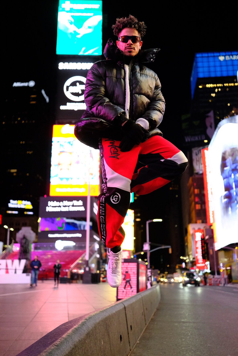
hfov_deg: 37.9
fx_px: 347
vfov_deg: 54.4
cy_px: 178
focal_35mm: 35
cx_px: 119
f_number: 1.4
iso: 2500
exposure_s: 1/1600
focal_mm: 23
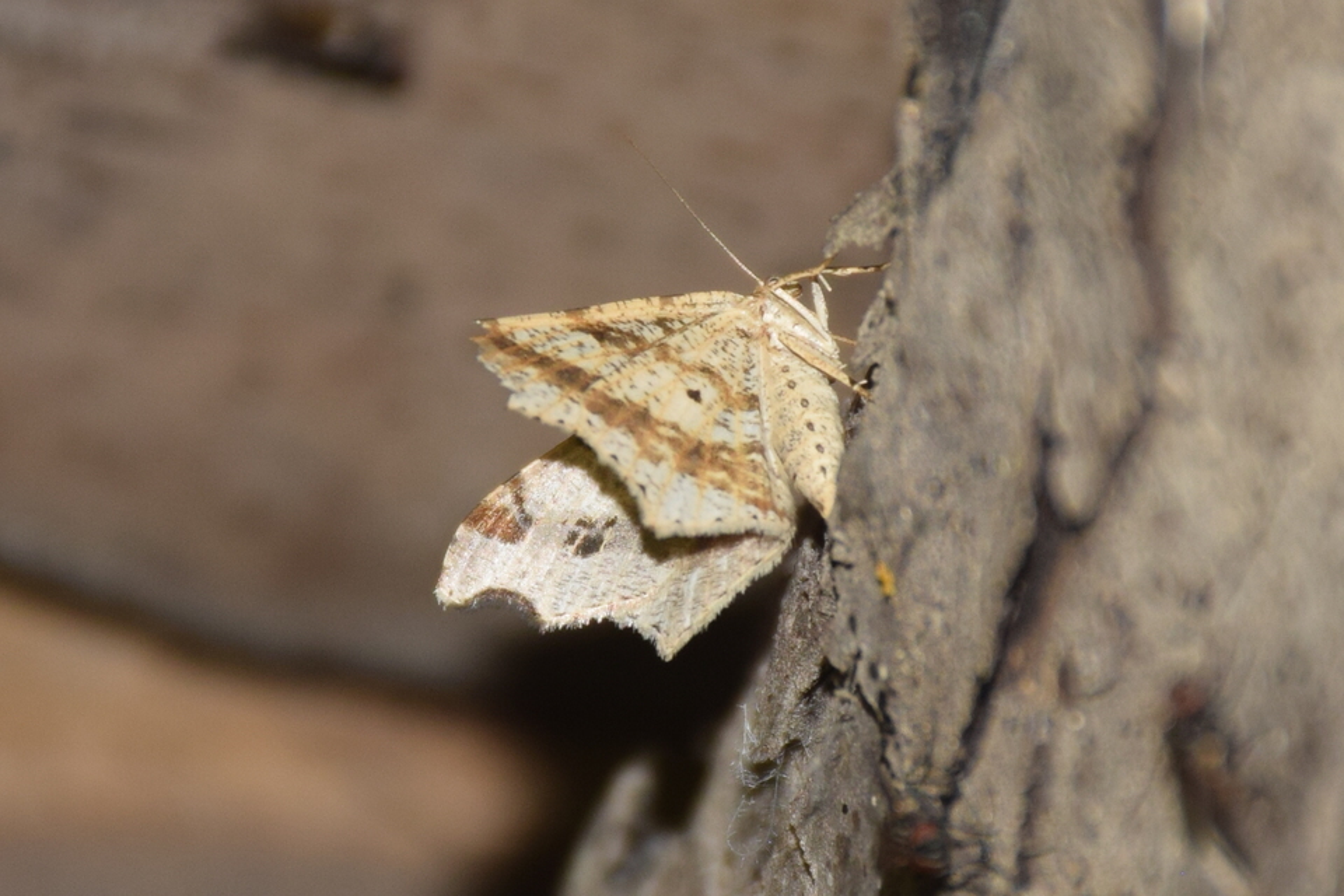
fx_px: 7839
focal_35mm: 210
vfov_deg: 6.5
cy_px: 448
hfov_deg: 9.8
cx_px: 672
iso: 320
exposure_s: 1/60
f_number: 7.1
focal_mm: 140
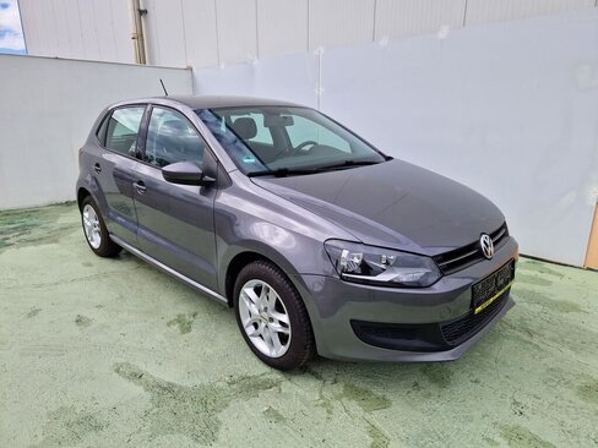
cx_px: 299
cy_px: 224
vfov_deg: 58.9
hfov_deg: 73.9
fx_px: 397
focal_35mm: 23
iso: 50
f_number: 1.8
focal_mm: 5.4
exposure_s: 1/1212
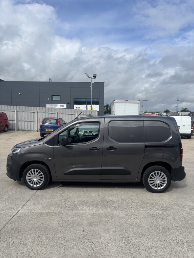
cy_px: 129
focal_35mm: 26
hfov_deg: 53.1
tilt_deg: -3.7
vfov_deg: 67.3
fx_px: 194
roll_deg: -0.6
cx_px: 97
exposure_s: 1/4425
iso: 50
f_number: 1.6
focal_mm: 5.96
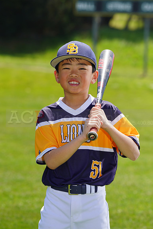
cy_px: 114
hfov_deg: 6.3
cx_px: 76
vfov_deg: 9.4
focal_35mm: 218
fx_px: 1389
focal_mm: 218
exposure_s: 1/250
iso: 100
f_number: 8
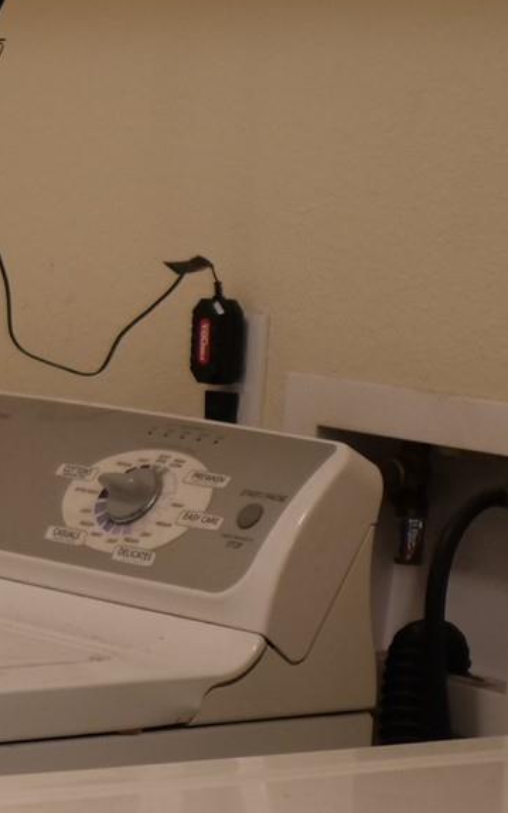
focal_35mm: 121
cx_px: -139
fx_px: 2679
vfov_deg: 17.2
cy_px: 575
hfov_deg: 10.6
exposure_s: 1/60
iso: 320
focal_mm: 16
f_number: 1.4
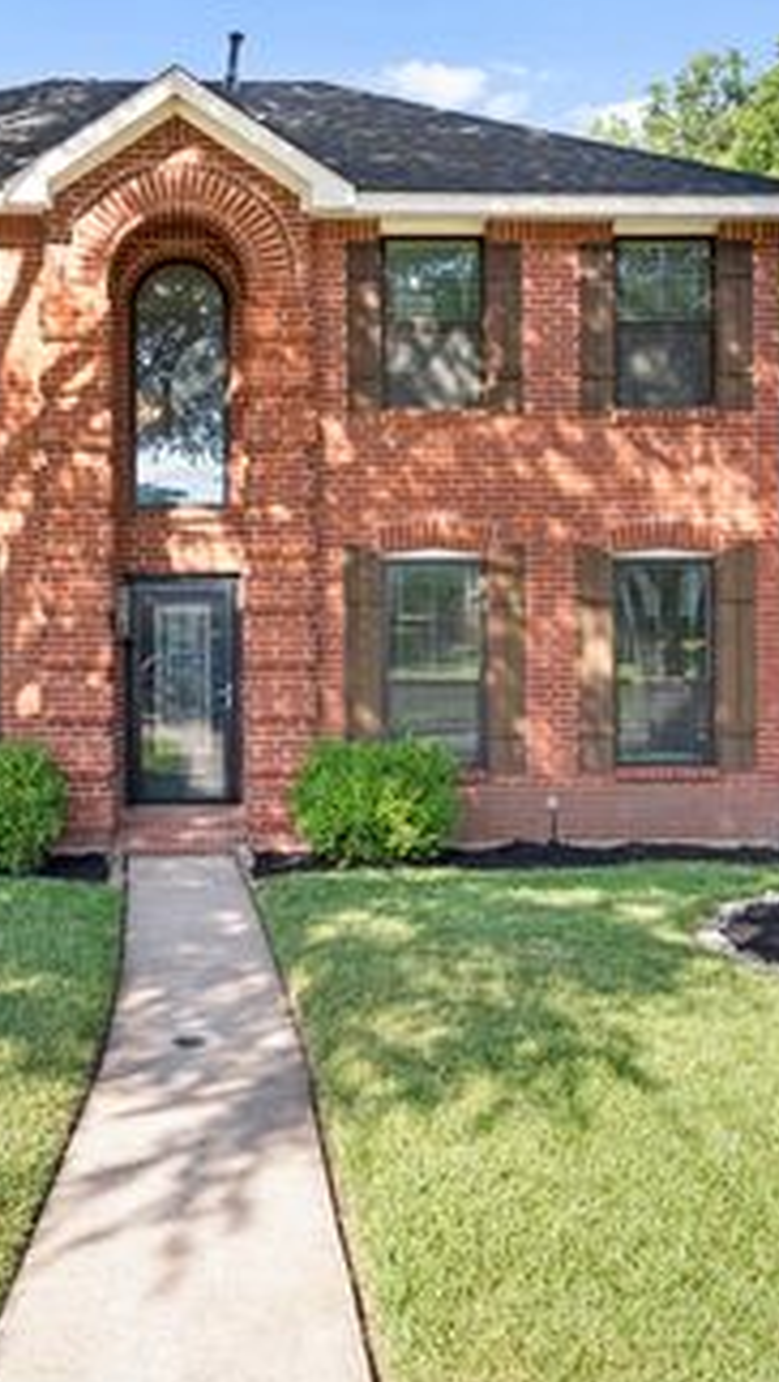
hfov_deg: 34.3
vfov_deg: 58.0
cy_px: 678
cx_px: 248
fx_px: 1247
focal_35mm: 34
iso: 800
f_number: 7.1
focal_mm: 21
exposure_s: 1/50
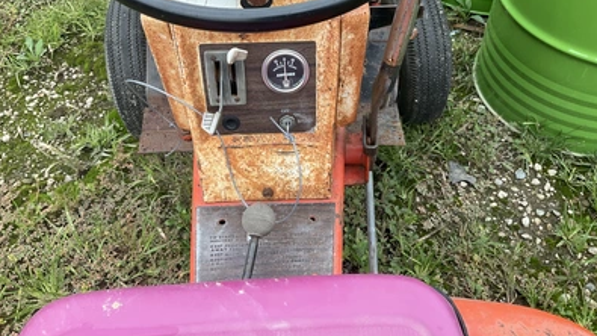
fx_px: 506
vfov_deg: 36.5
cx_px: 296
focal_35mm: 32
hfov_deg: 61.0
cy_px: 133
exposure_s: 1/139
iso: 16
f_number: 1.8
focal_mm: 3
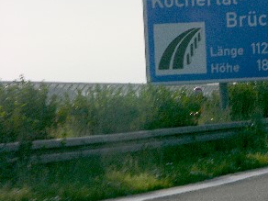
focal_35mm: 562
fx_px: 4351
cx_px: 268
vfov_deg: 2.6
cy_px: 117
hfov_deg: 3.5
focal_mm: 71.2
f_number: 6.6
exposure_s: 1/160
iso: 50
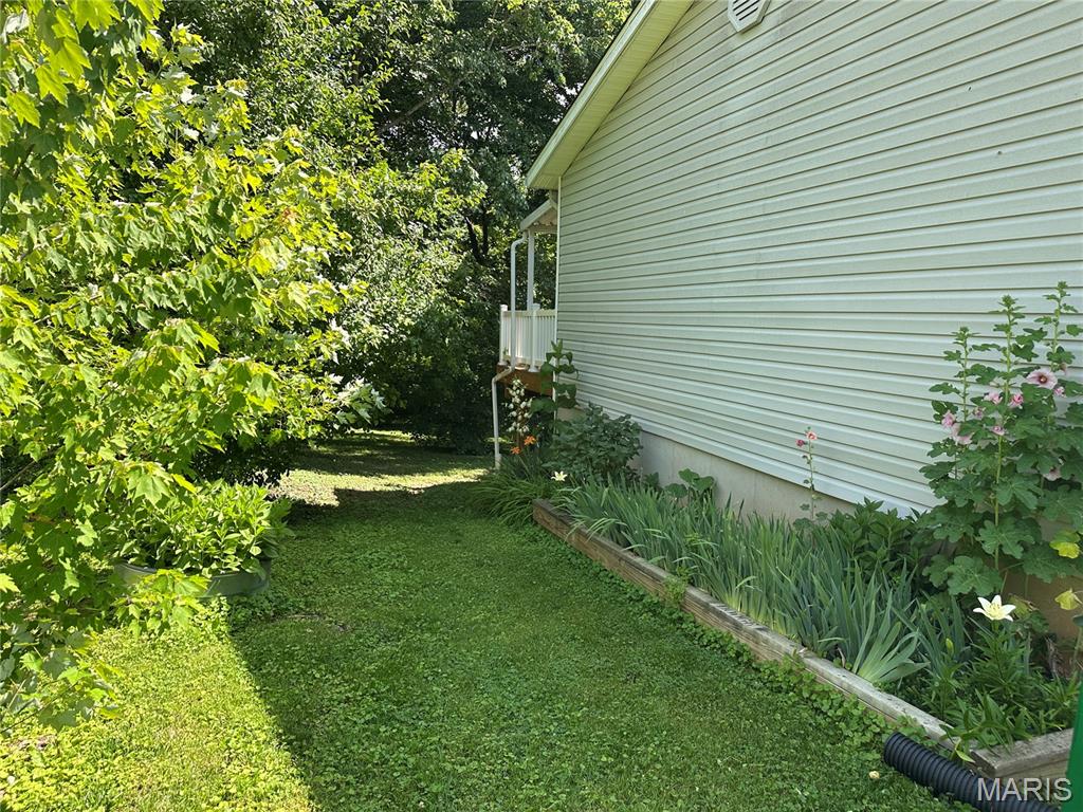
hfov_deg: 71.6
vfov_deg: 56.8
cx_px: 542
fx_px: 751
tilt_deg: -6.6
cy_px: 406
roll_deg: -1.5
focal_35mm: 24
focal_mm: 6.86
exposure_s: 1/857
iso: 80
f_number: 1.78
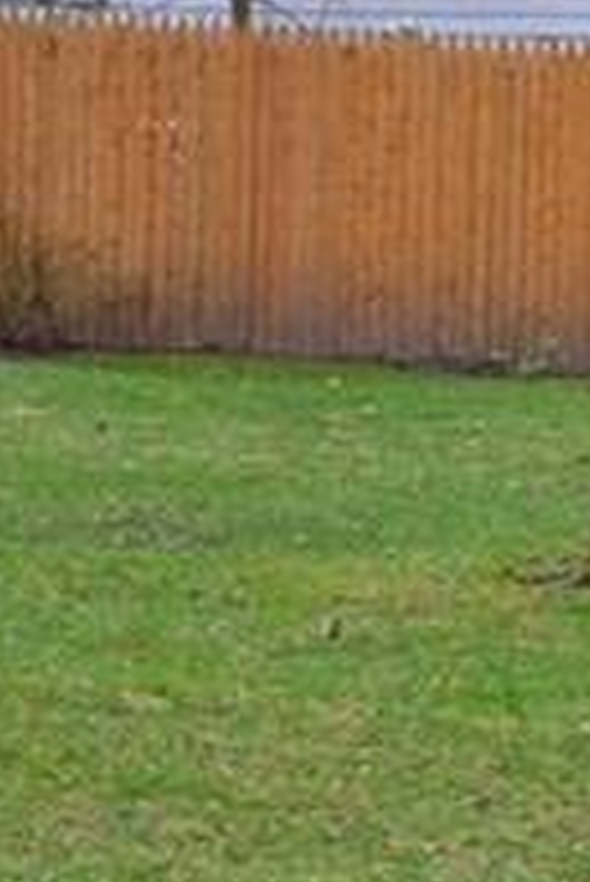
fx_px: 4981
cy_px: 781
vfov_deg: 10.1
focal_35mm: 203
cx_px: 1536
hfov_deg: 6.4
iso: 200
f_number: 7.1
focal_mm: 26
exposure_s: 1/200
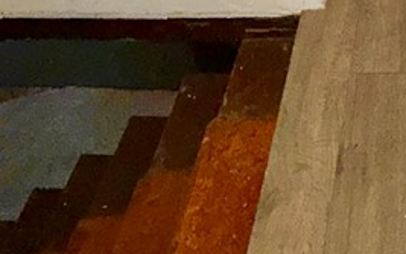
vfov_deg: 14.6
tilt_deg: -24.1
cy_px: -354
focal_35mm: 57
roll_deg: +0.1
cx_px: 452
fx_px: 631
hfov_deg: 31.5
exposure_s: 1/60
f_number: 2.2
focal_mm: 2.22
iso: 50
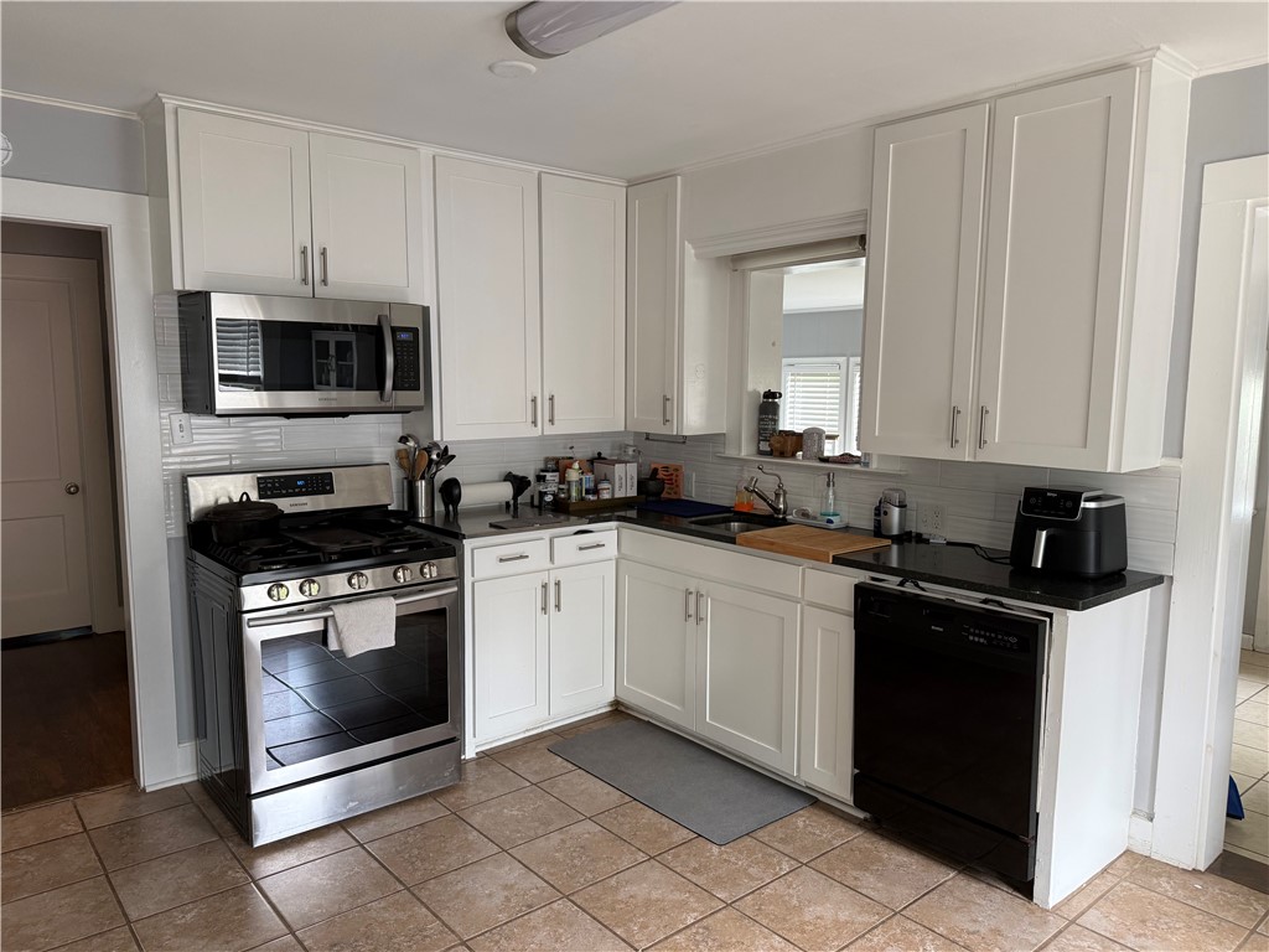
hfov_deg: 71.6
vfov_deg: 56.8
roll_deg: -0.3
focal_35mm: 24
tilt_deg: -6.4
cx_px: 634
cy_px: 476
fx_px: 880
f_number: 1.78
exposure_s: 1/111
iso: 200
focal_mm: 6.76
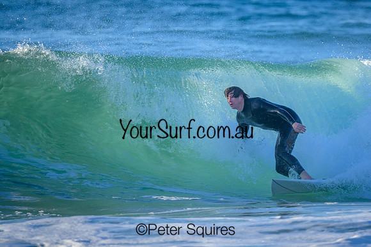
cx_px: 210
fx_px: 10246
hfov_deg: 2.1
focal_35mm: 994
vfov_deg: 1.4
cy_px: 94
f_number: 6.3
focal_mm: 800
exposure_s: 1/2000
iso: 800
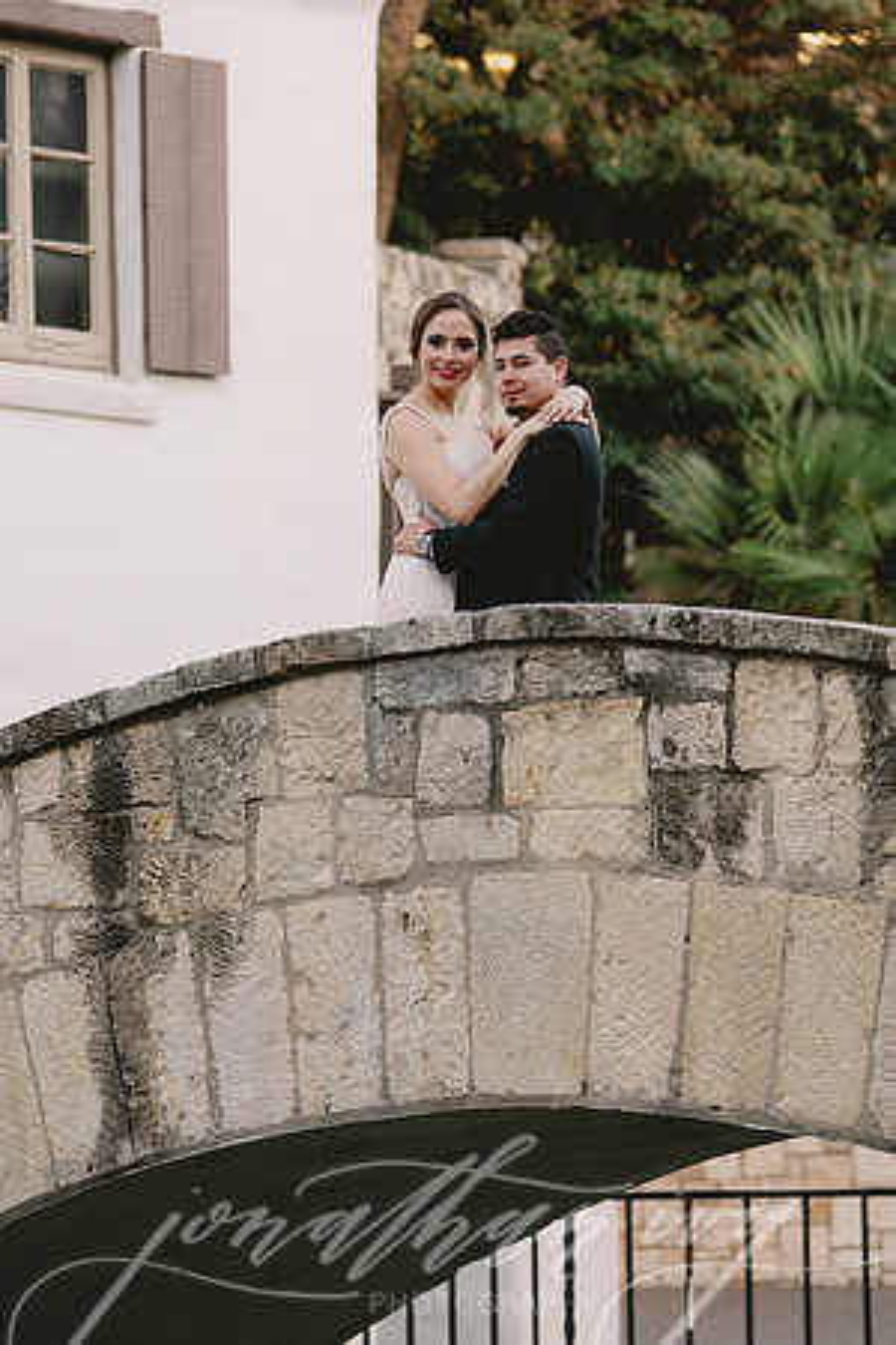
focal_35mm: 196
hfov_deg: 7.0
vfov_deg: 10.5
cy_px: 672
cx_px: 448
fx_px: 7317
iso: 800
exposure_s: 1/200
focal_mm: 131
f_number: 3.2
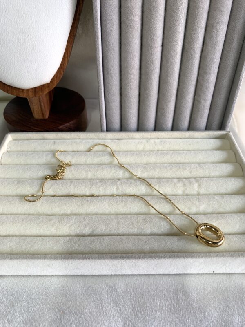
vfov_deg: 67.3
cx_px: 122
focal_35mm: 26
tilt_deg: -47.7
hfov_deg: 53.1
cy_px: 164
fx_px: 245
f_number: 1.8
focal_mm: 4.25
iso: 50
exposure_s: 1/50
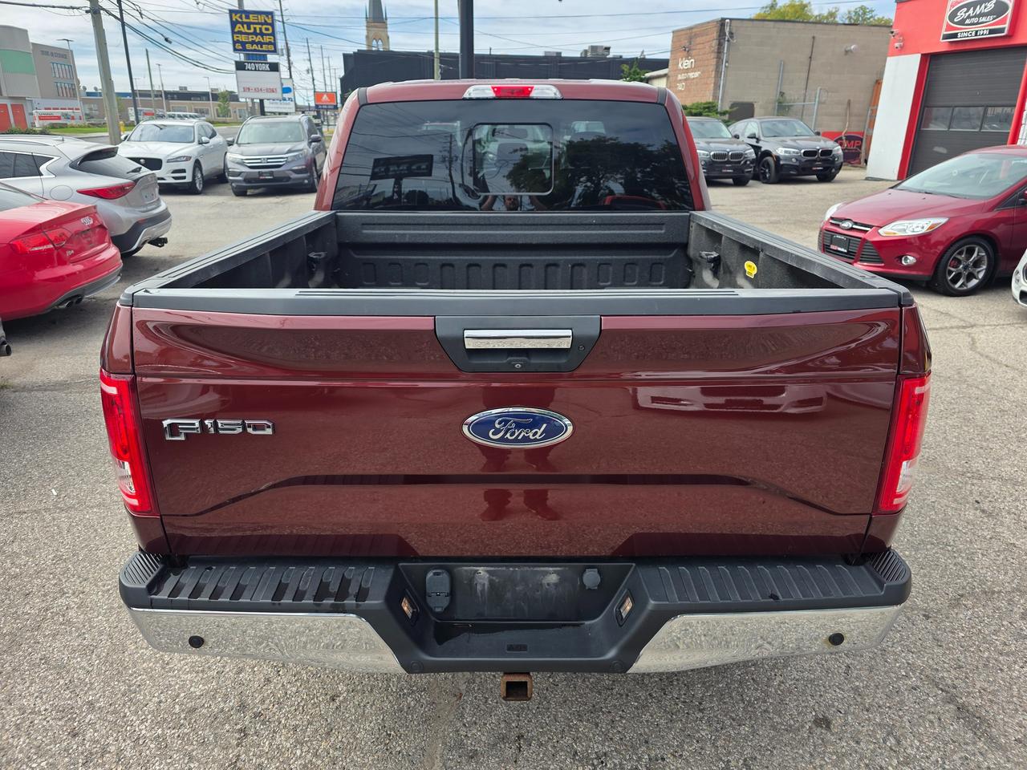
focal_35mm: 23
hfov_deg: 73.9
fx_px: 682
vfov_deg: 58.9
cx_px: 514
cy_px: 385
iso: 80
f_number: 1.7
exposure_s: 1/2517
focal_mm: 6.3
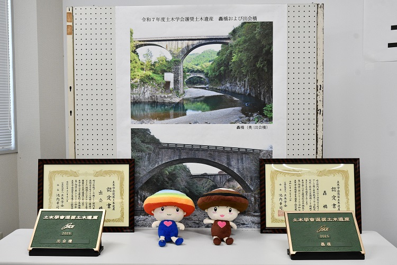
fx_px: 408
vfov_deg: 35.9
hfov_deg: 51.9
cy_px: 132
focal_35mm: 37
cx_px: 198
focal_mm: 25
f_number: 8
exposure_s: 1/160
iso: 1600
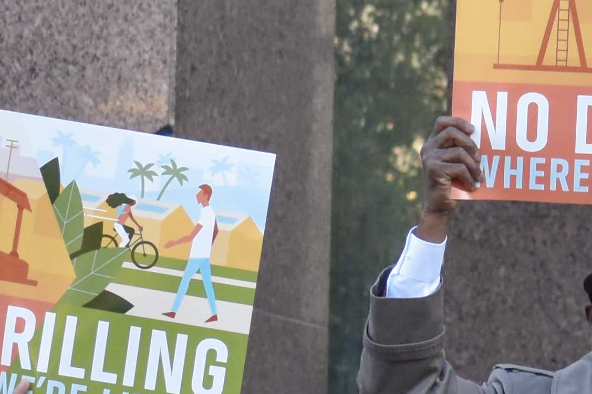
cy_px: 615
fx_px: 9190
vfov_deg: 2.5
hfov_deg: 3.7
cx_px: 799
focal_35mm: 559
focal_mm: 70
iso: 800
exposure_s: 1/500
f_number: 4.5
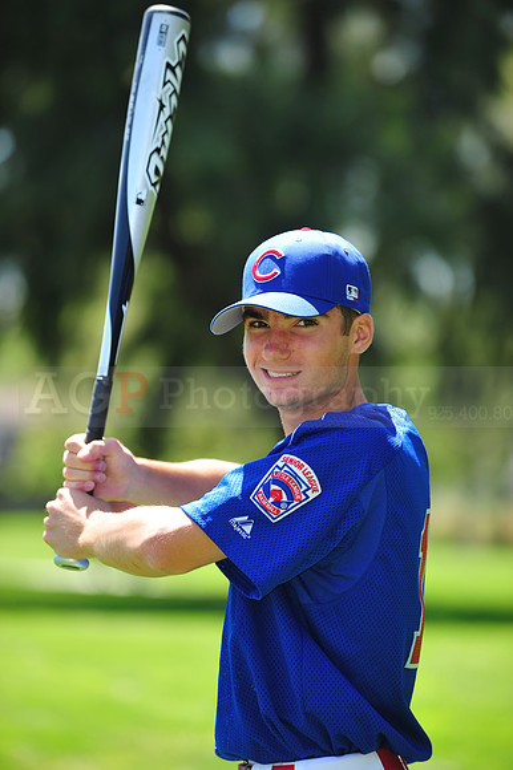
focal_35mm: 200
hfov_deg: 6.9
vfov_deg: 10.3
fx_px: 4280
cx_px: 256
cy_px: 385
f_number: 4.5
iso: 200
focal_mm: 200
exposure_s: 1/400
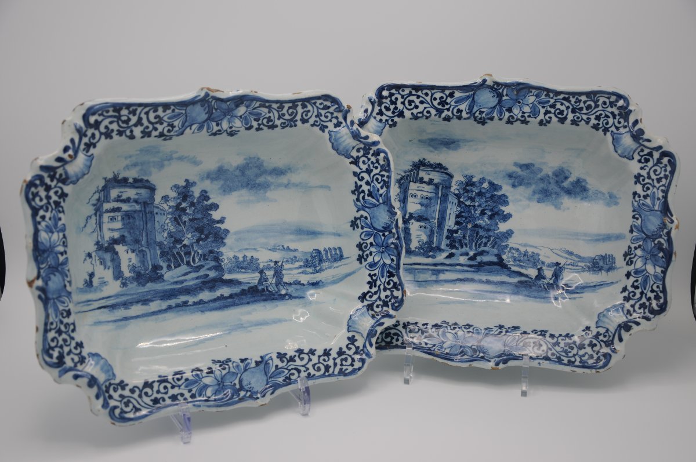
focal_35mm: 51
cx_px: 348
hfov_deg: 38.9
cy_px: 231
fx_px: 985
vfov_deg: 26.4
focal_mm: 34
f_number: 4.2
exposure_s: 1/160
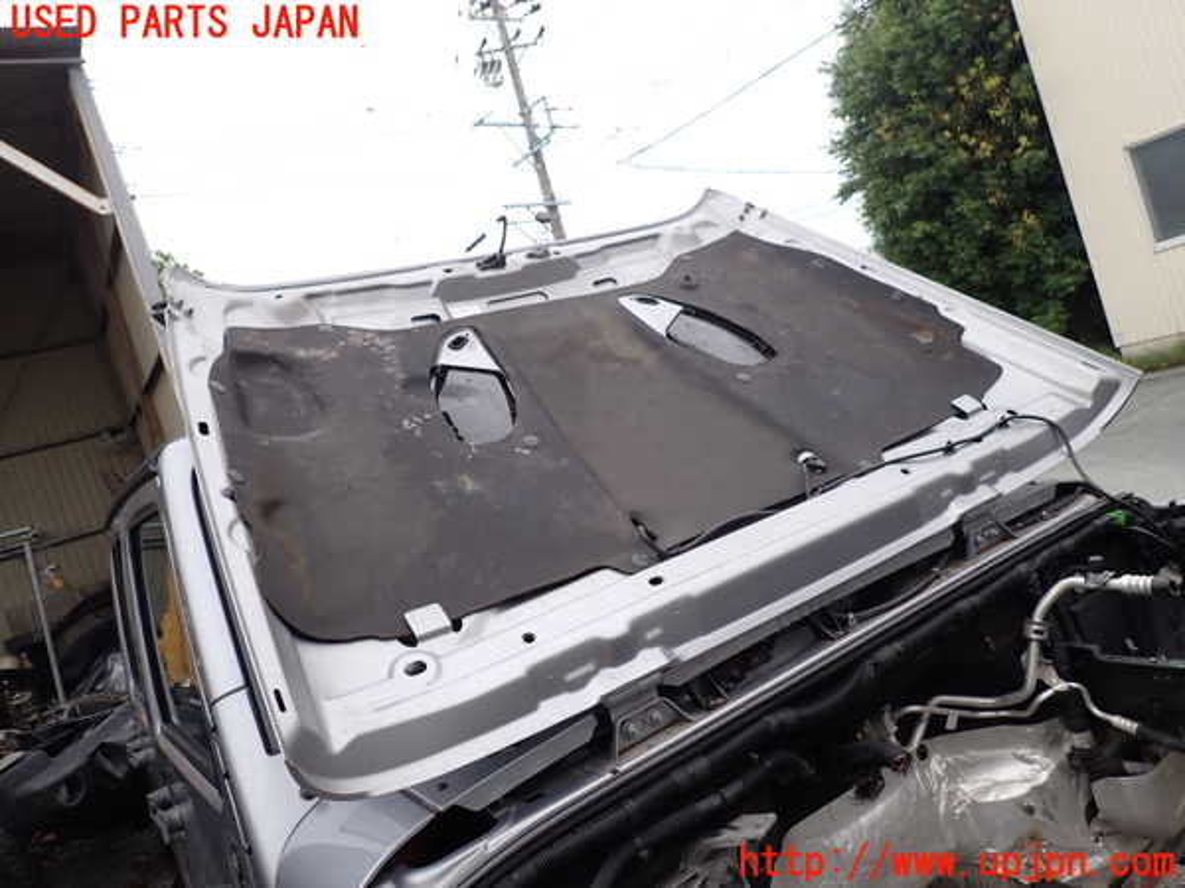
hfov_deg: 69.4
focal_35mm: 25
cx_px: 592
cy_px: 444
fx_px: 856
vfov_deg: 54.9
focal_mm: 4.5
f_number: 2.8
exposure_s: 1/200
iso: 100
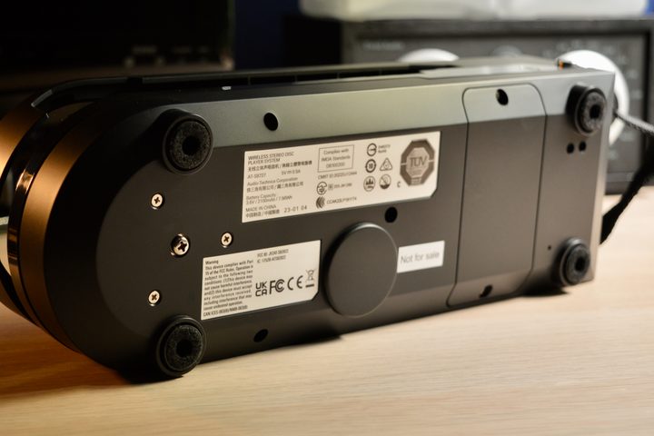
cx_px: 327
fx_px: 1090
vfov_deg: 22.6
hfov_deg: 33.4
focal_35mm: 60
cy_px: 218
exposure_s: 1/25
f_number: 4.8
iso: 400
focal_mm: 40
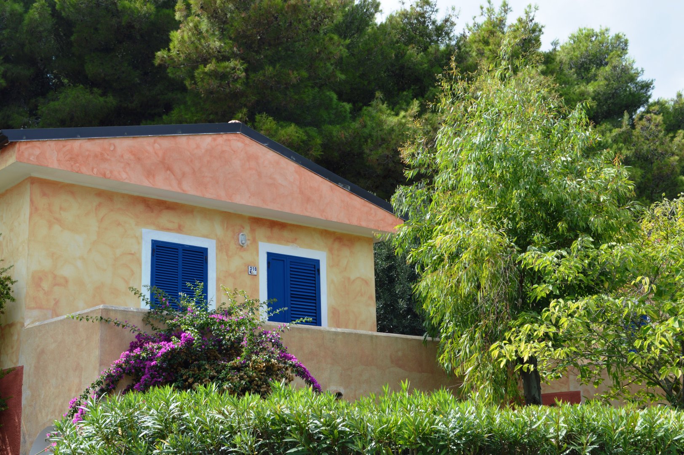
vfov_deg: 26.4
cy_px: 228
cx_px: 342
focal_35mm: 51
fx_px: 968
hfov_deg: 38.9
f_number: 8
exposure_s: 1/250
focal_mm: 34
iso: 100
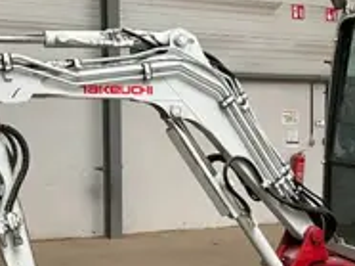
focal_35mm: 75
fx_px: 768
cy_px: 191
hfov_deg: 25.7
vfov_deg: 19.5
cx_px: 267
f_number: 1.8
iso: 64
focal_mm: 3
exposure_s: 1/86
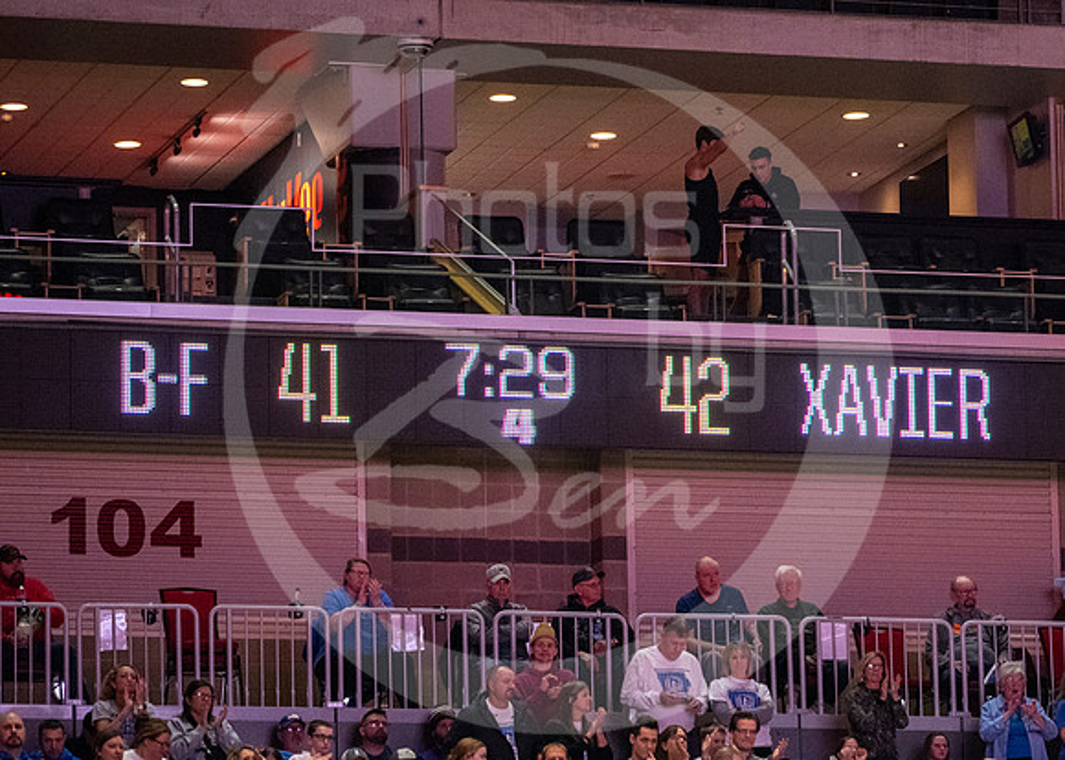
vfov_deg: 6.8
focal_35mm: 211
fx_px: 6393
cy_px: 374
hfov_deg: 9.5
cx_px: 751
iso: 2500
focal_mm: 135
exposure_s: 1/800
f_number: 2.8
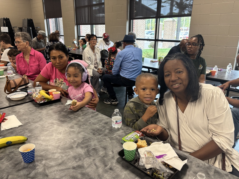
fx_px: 180
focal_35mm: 26
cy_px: 90
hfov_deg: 67.3
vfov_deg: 53.1
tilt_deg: -20.1
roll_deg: -0.7
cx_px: 120
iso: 125
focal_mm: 5.96
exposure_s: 1/60
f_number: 1.6
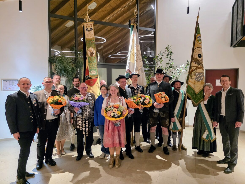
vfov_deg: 58.9
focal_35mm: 23
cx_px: 122
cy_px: 92
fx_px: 163
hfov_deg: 73.9
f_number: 1.7
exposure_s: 1/100
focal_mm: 6.3
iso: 800
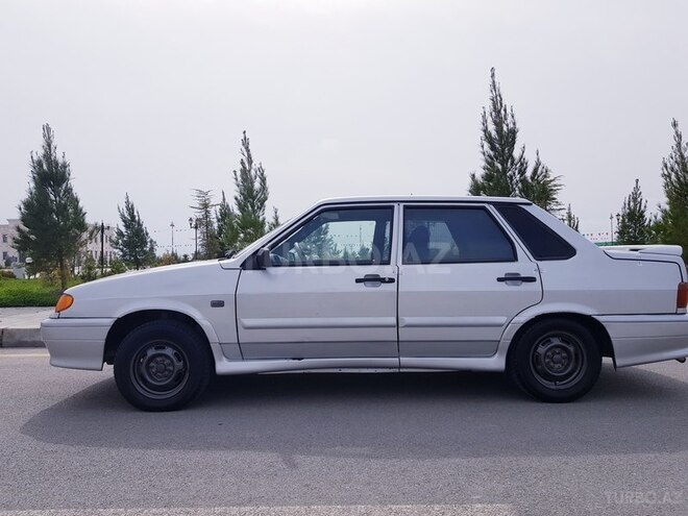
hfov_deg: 67.3
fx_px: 517
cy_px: 258
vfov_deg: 53.1
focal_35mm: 26
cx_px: 344
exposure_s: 1/3824
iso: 40
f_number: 1.7
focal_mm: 4.2
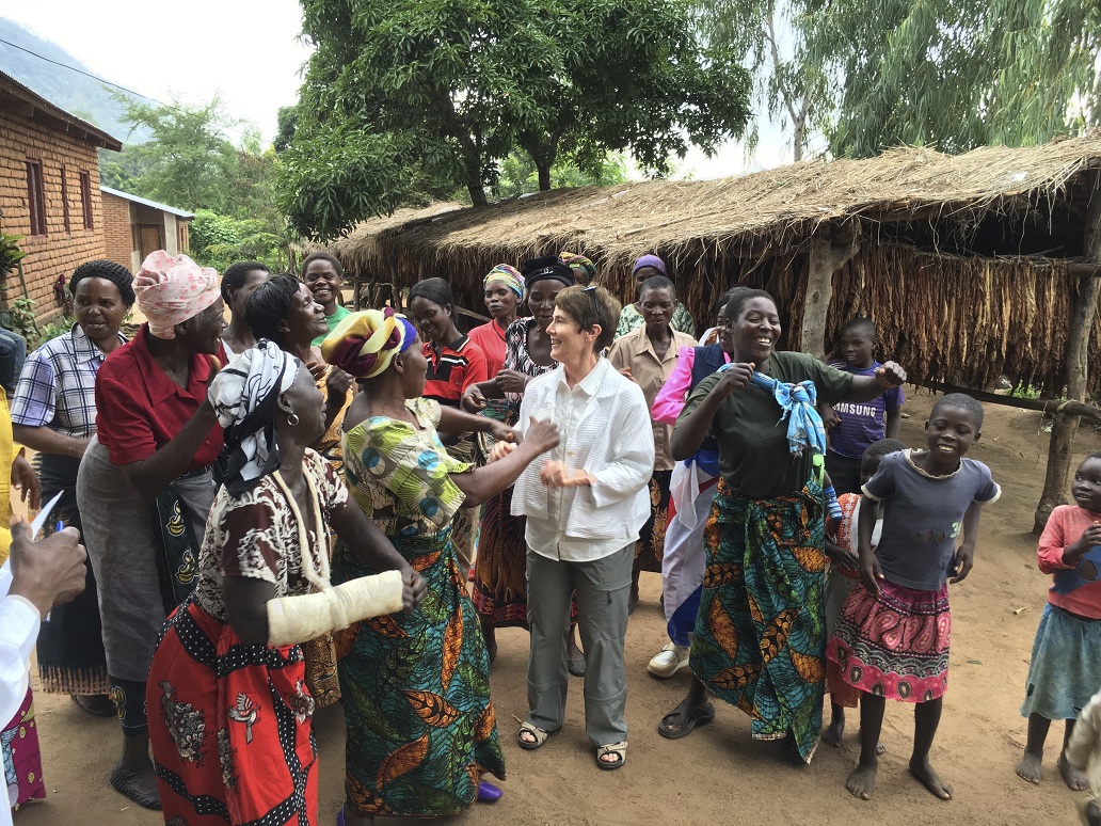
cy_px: 413
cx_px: 550
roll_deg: -2.1
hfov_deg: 61.7
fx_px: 922
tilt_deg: -12.1
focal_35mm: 29
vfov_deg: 48.2
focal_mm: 4.15
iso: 40
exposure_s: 1/100
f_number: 2.2
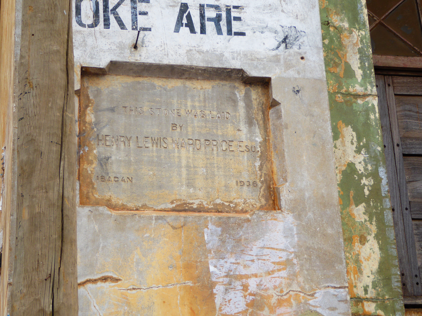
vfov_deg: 18.7
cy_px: 158
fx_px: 963
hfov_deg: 24.7
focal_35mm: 79
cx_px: 211
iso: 80
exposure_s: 1/320
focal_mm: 14.1
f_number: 4.7
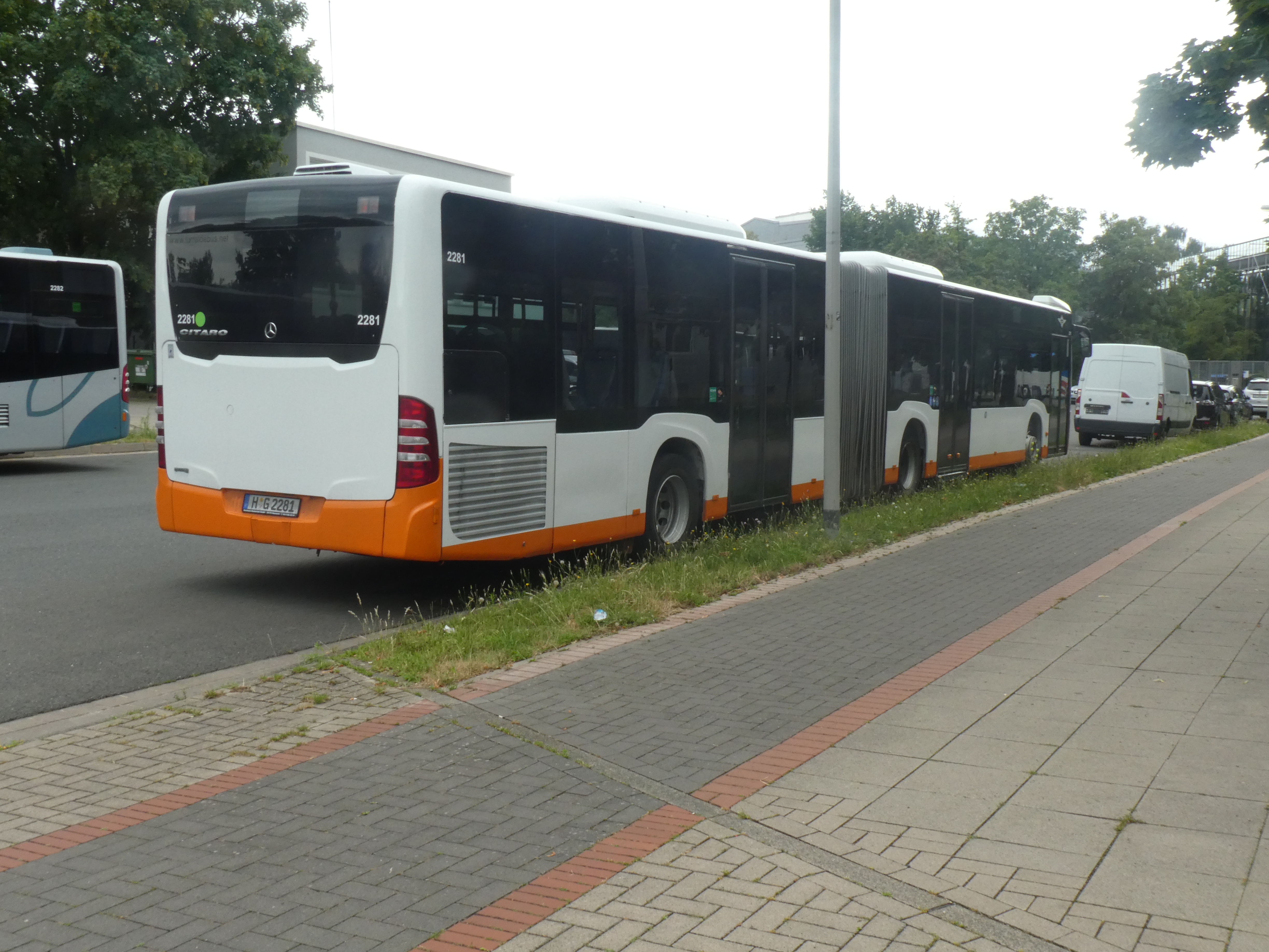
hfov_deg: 52.6
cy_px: 476
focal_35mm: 35
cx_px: 634
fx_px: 1283
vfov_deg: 40.7
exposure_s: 1/80
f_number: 3.7
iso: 200
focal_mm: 6.3
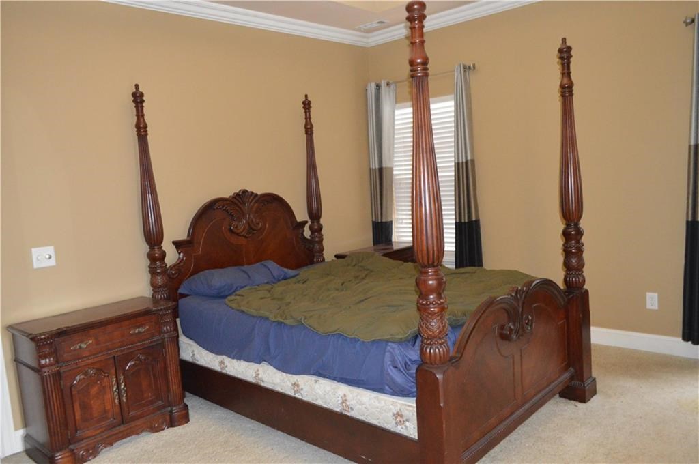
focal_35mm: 27
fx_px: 524
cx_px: 350
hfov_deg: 67.4
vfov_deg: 47.8
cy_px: 232
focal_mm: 18
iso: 3200
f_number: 3.5
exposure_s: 1/60
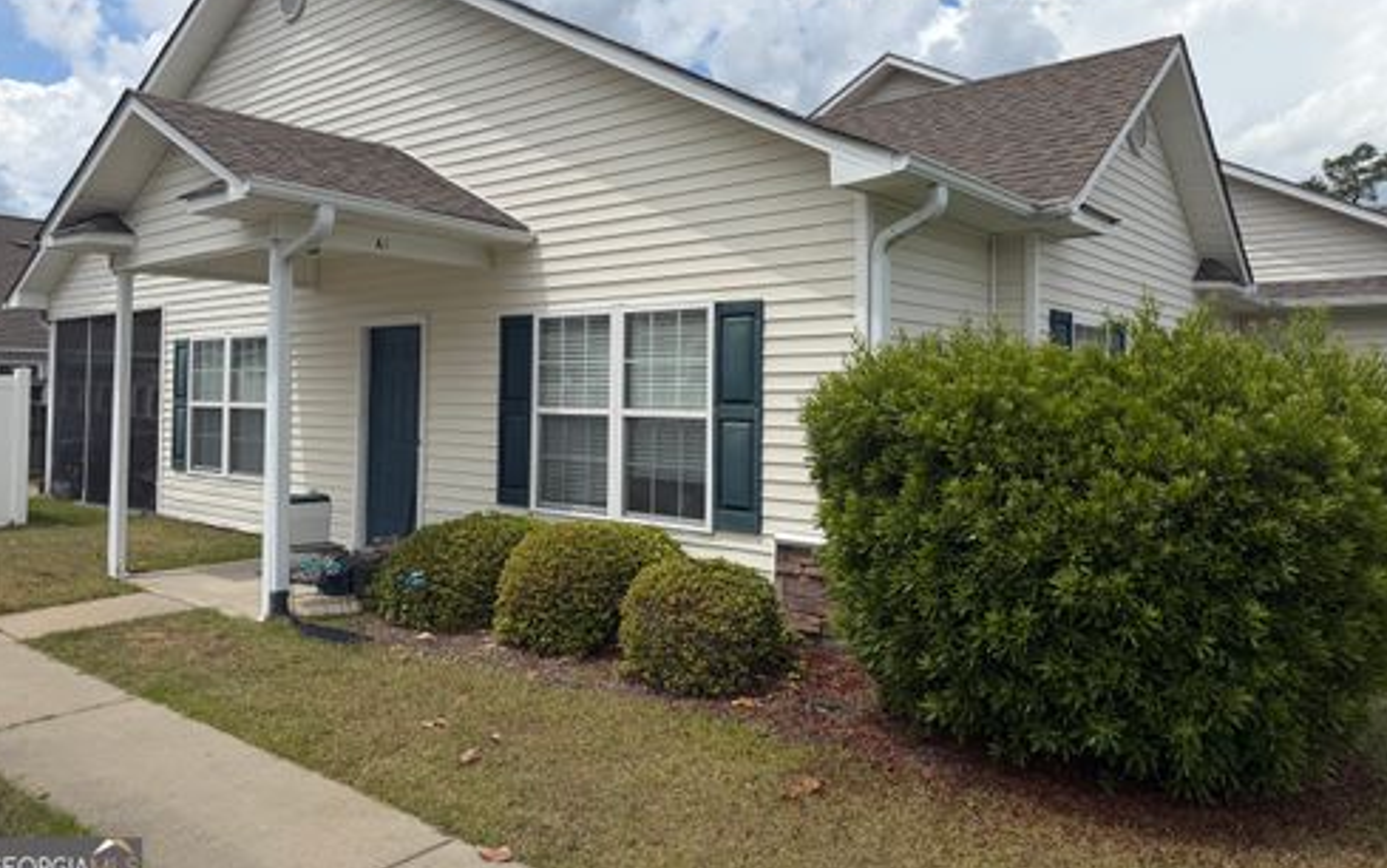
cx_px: 692
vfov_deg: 47.4
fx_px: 983
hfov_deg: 70.4
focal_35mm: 26
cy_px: 359
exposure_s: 1/8130
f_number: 1.78
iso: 80
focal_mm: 6.76
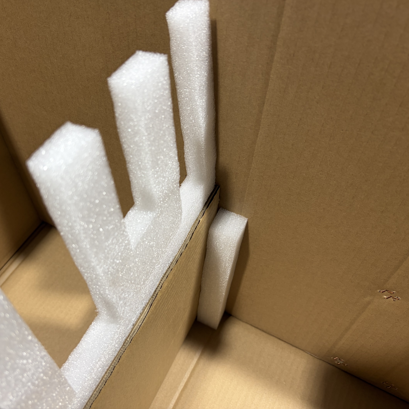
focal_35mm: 31
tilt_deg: -50.2
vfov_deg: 52.5
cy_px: 203
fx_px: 414
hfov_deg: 52.0
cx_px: 155
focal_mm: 5.96
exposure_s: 1/50
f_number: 1.6
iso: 64
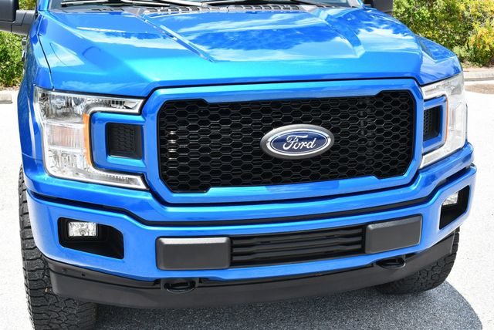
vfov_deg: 26.0
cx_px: 247
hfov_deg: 38.2
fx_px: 714
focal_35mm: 52
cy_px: 165
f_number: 7.1
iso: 200
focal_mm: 26
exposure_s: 1/250
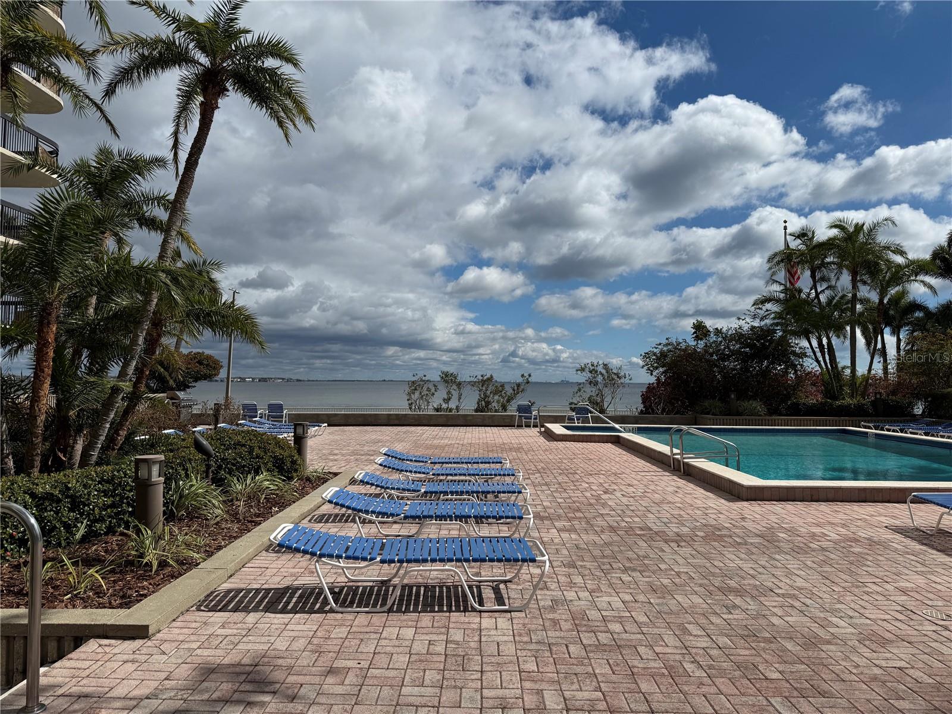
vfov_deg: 56.8
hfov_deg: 71.6
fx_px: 660
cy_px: 357
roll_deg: -0.3
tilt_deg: +2.3
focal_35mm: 24
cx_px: 476
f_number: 1.78
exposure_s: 1/14286
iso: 80
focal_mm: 6.76
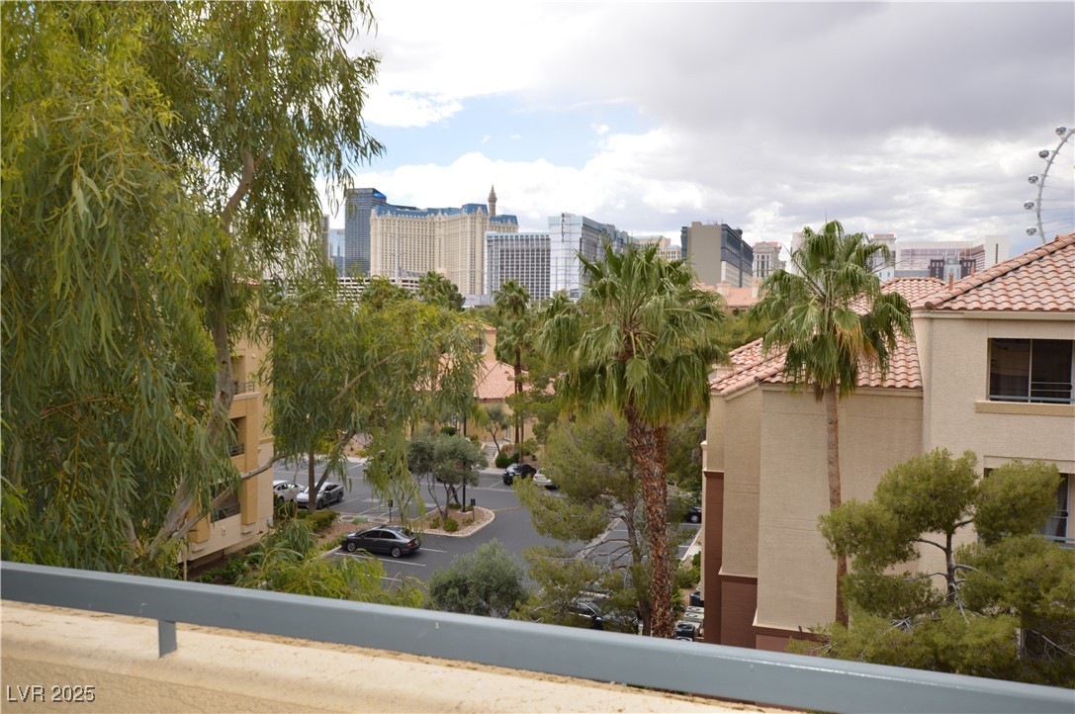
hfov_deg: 62.0
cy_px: 357
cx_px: 538
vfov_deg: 43.5
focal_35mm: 30
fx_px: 895
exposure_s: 1/200
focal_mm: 20
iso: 100
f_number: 7.1
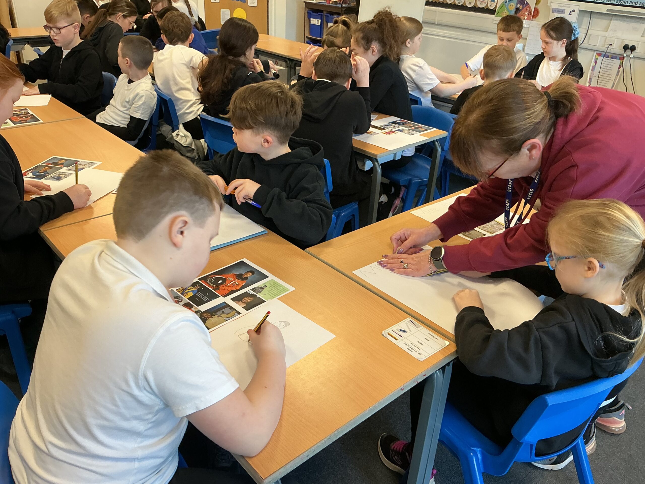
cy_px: 242
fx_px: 540
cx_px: 322
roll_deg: -3.0
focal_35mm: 29
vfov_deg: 48.2
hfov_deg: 61.7
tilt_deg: -28.6
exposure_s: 1/60
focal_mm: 3
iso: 80
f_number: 1.8
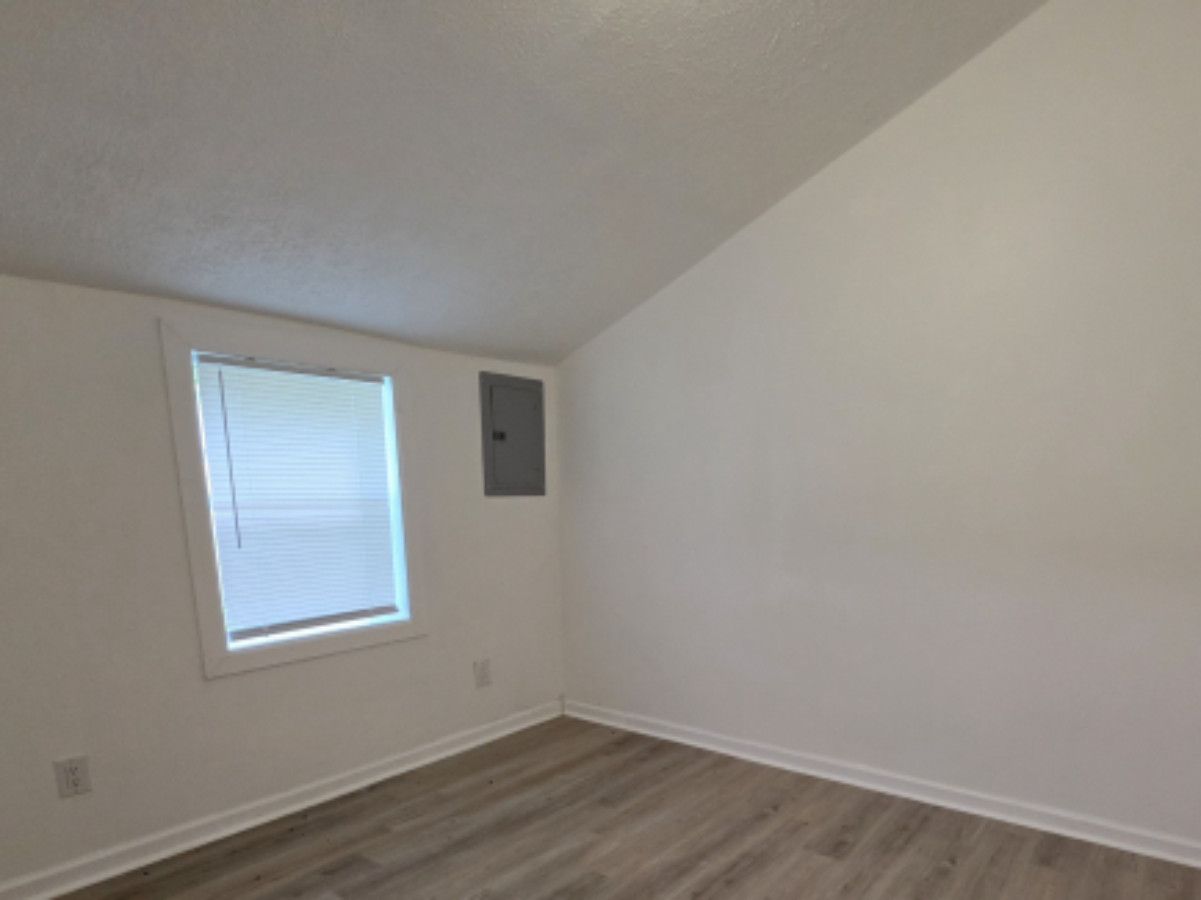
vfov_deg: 63.4
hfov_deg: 80.9
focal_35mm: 20
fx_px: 694
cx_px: 713
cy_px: 634
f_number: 1.9
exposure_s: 1/120
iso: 250
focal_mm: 2.2
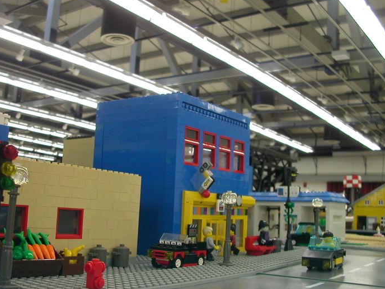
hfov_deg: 43.8
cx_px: 185
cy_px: 165
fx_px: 478
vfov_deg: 33.5
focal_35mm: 43
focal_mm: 5.6
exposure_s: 1/23
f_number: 2.7
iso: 100
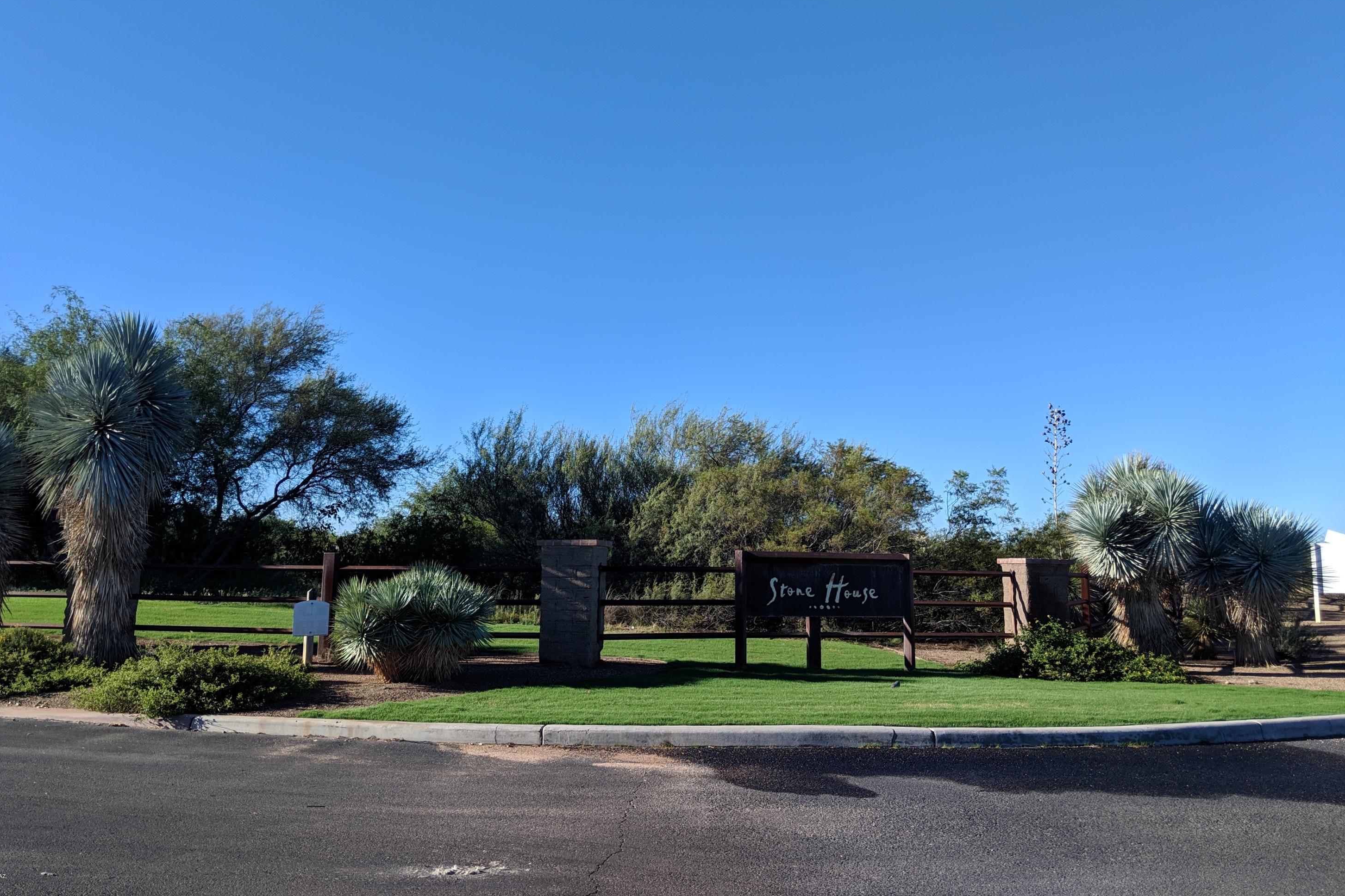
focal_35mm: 29
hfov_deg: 63.6
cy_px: 388
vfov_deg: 44.9
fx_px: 1083
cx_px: 657
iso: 52
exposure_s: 1/2128
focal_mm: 4.44
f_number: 1.8
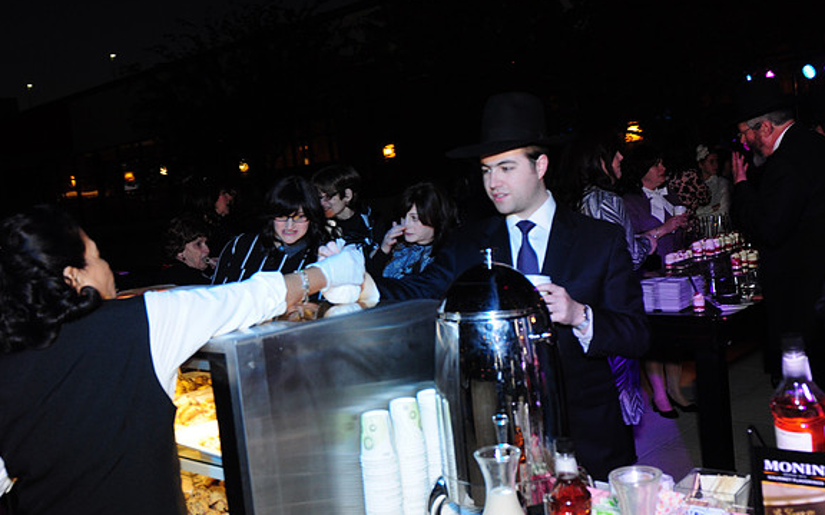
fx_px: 899
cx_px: 414
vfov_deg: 32.0
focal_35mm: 40
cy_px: 268
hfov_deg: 49.3
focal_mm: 26
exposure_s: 1/60
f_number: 5
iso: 800
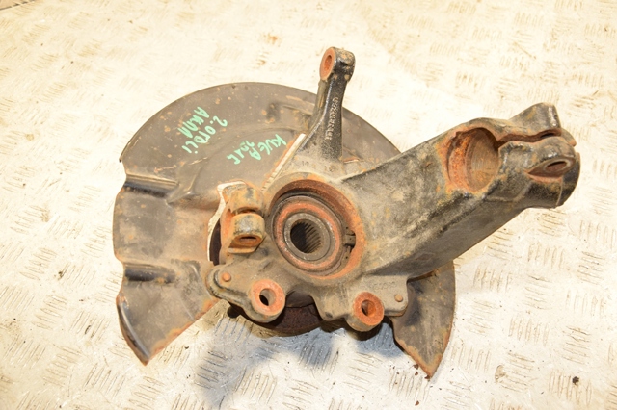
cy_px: 205
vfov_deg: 35.5
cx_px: 308
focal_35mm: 38
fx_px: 642
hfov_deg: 51.3
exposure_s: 1/160
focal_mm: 25
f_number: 5
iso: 800
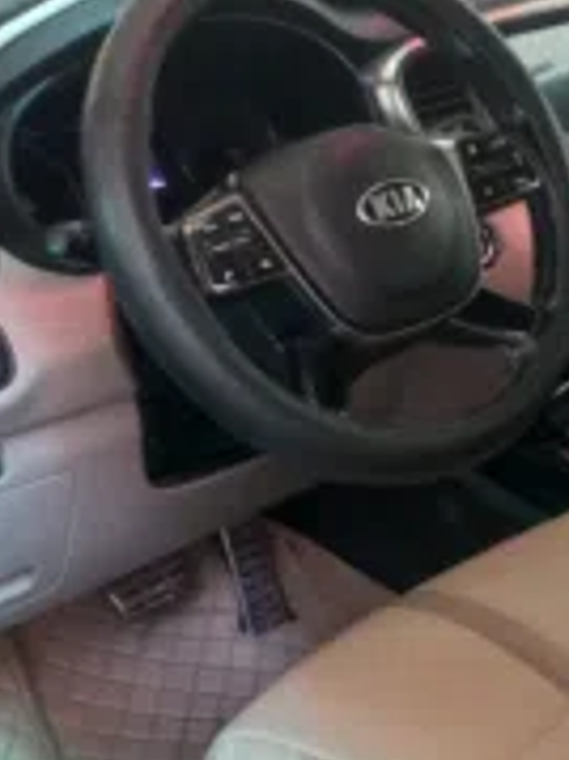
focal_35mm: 56
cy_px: 437
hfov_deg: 25.7
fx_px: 1229
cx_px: 446
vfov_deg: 34.3
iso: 320
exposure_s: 1/25
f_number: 1.8
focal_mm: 4.6
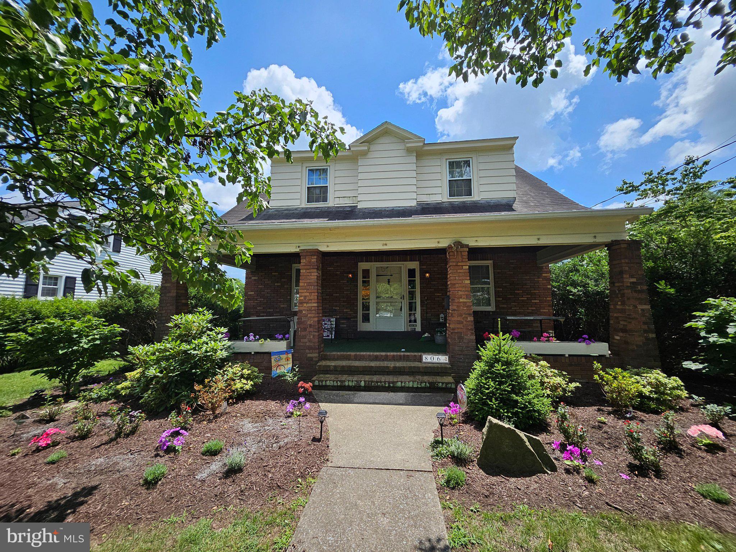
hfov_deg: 106.2
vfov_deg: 89.9
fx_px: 276
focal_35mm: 13
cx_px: 368
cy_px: 276
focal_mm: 1.74
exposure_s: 1/890
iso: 32
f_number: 2.2
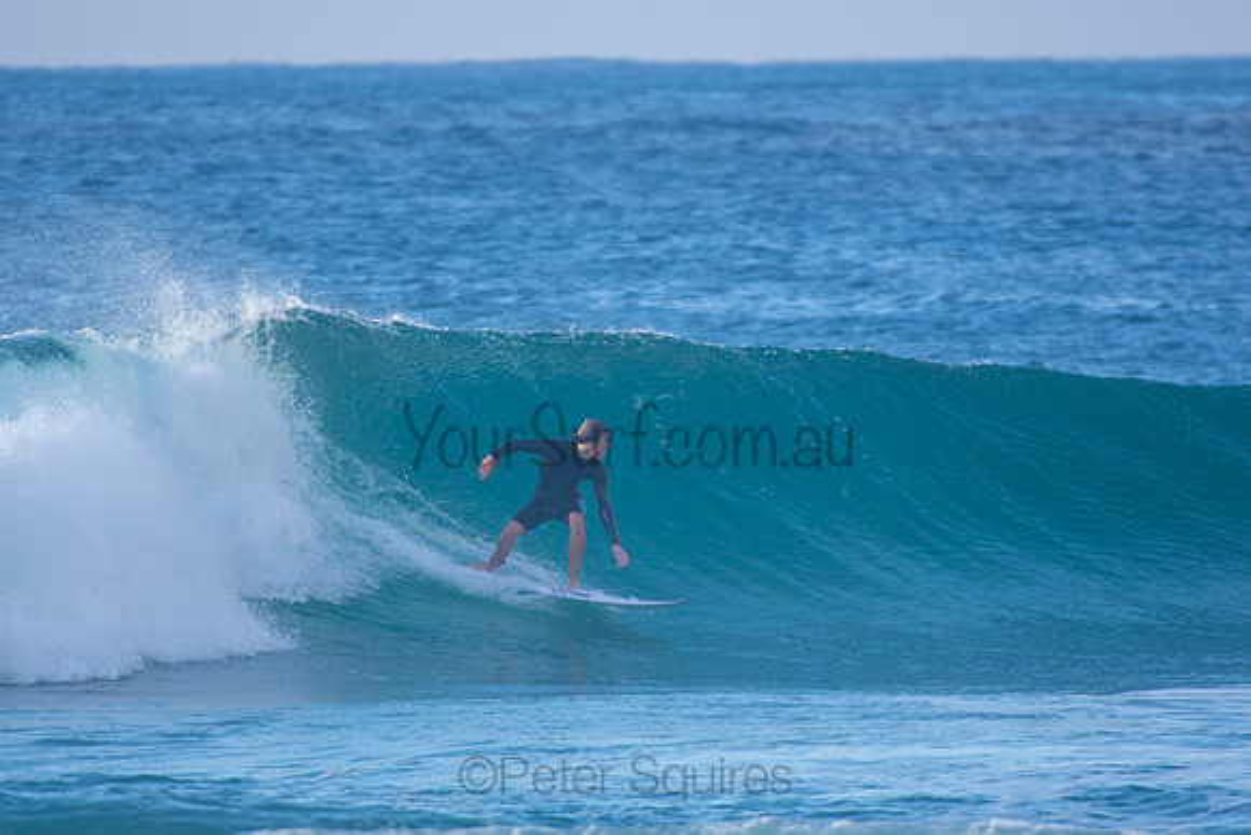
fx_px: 27362
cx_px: 626
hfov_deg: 2.6
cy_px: 418
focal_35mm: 787
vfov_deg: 1.7
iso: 250
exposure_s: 1/640
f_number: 5.6
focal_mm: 500
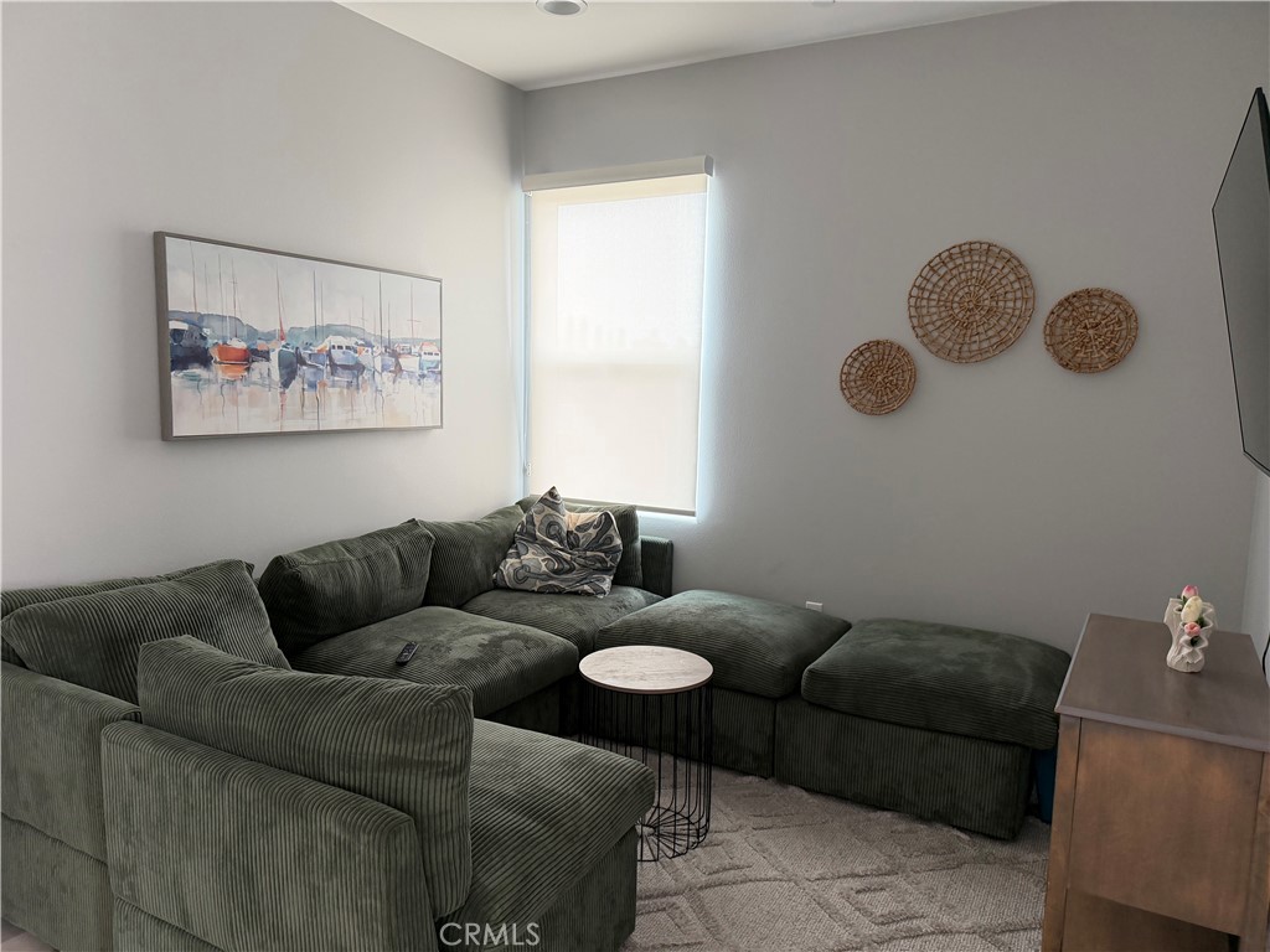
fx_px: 881
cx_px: 635
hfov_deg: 71.6
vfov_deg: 56.8
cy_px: 476
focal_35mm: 24
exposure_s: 1/68
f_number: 1.78
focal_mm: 6.76
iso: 200
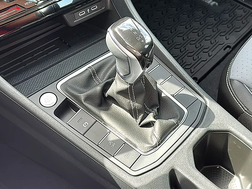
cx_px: 126
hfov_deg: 41.2
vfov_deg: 31.5
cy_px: 94
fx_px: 335
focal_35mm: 46
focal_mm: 6.86
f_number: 1.78
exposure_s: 1/271
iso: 80
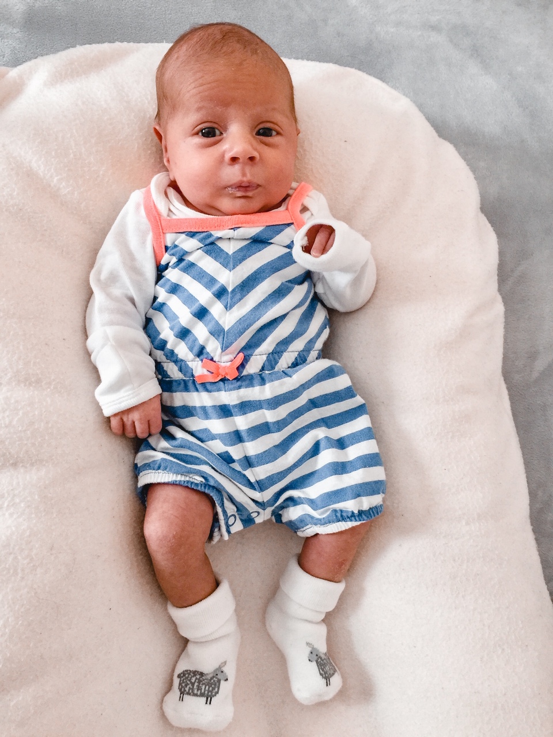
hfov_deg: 48.2
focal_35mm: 29
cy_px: 368
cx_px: 276
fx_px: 618
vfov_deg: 61.7
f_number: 2.2
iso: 80
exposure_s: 1/15
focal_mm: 4.15
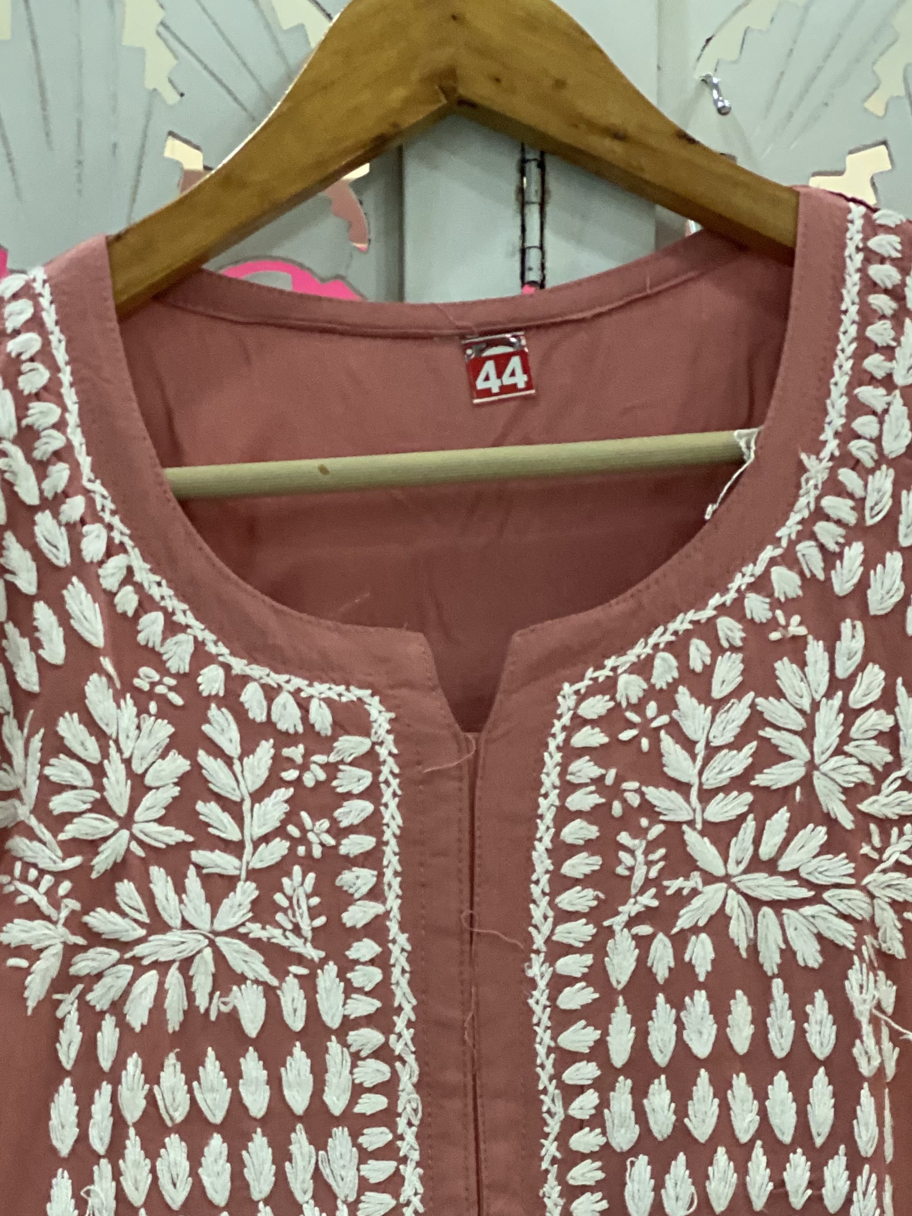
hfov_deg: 15.4
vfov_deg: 20.1
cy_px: 1077
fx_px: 3372
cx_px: 423
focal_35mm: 96
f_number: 2
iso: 200
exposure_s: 1/100
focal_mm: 6
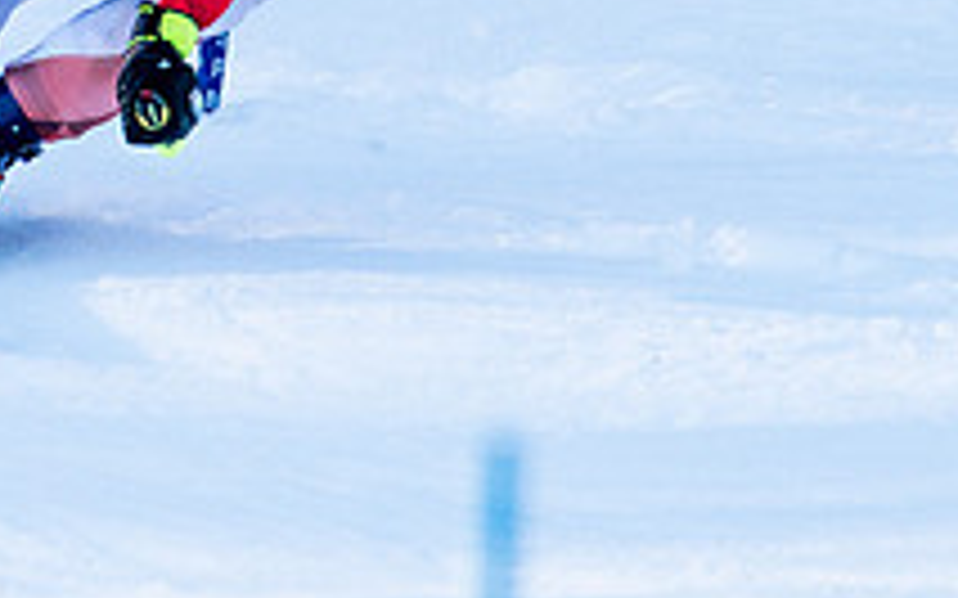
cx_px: 152
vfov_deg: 0.7
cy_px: -180
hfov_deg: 1.2
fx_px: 46487
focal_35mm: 1781
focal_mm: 560
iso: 1250
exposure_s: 1/2000
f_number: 8
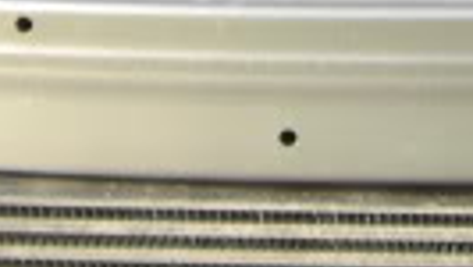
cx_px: 587
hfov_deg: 8.5
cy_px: -363
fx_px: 3125
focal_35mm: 249
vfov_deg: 4.8
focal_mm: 6.2
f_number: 2.7
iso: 64
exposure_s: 1/200
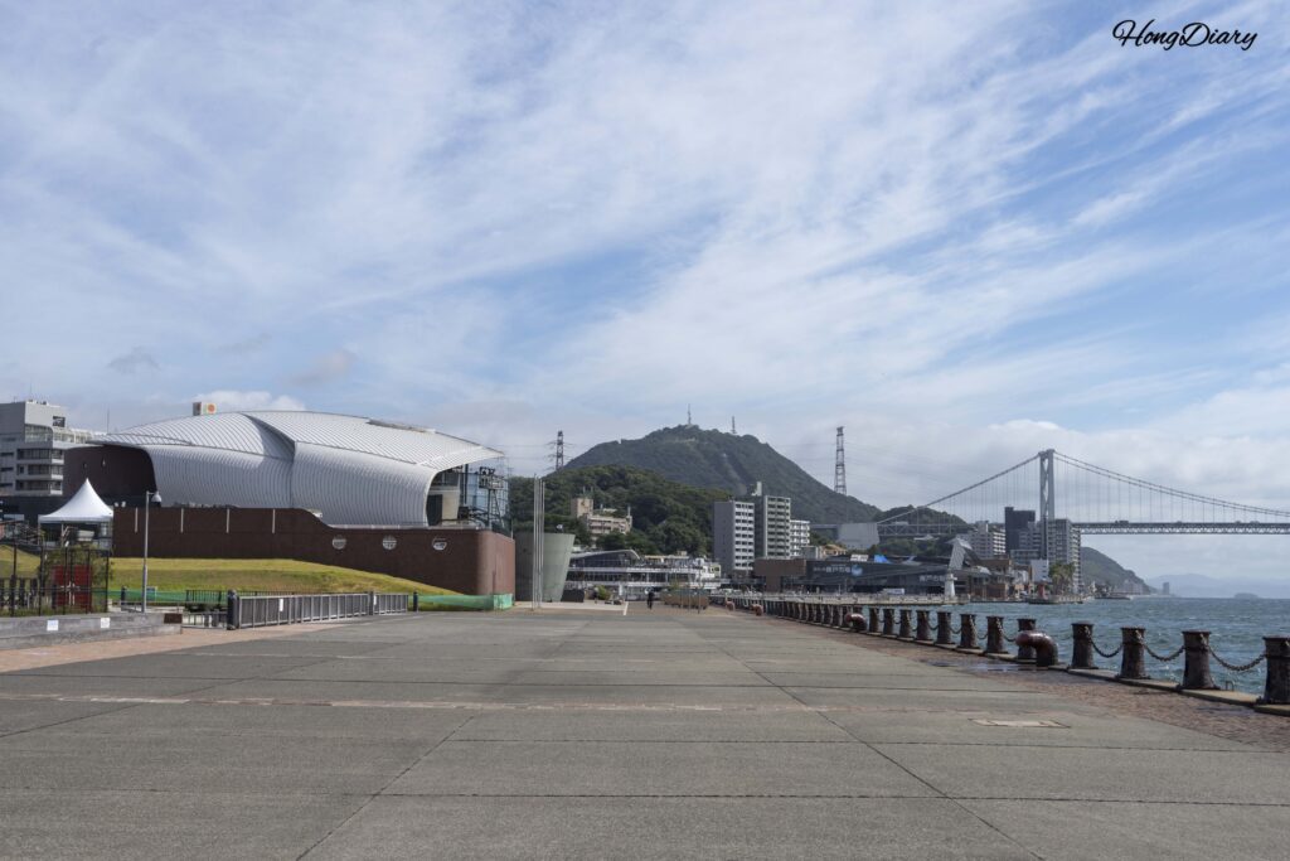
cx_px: 645
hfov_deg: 41.1
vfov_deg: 28.1
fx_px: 1720
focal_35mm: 48
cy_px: 430
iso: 100
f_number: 11
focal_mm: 48
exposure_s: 1/200
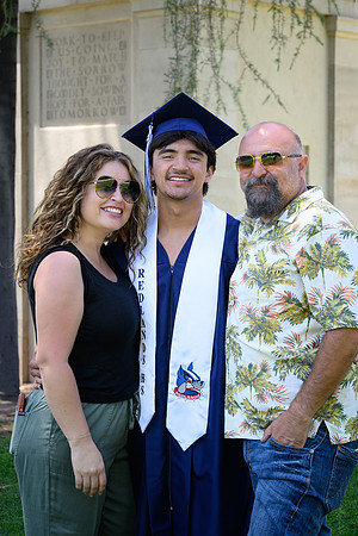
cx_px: 179
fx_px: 1268
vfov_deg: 23.9
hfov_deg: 16.1
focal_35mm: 85
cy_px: 268
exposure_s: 1/50
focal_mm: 85
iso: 100
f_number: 8
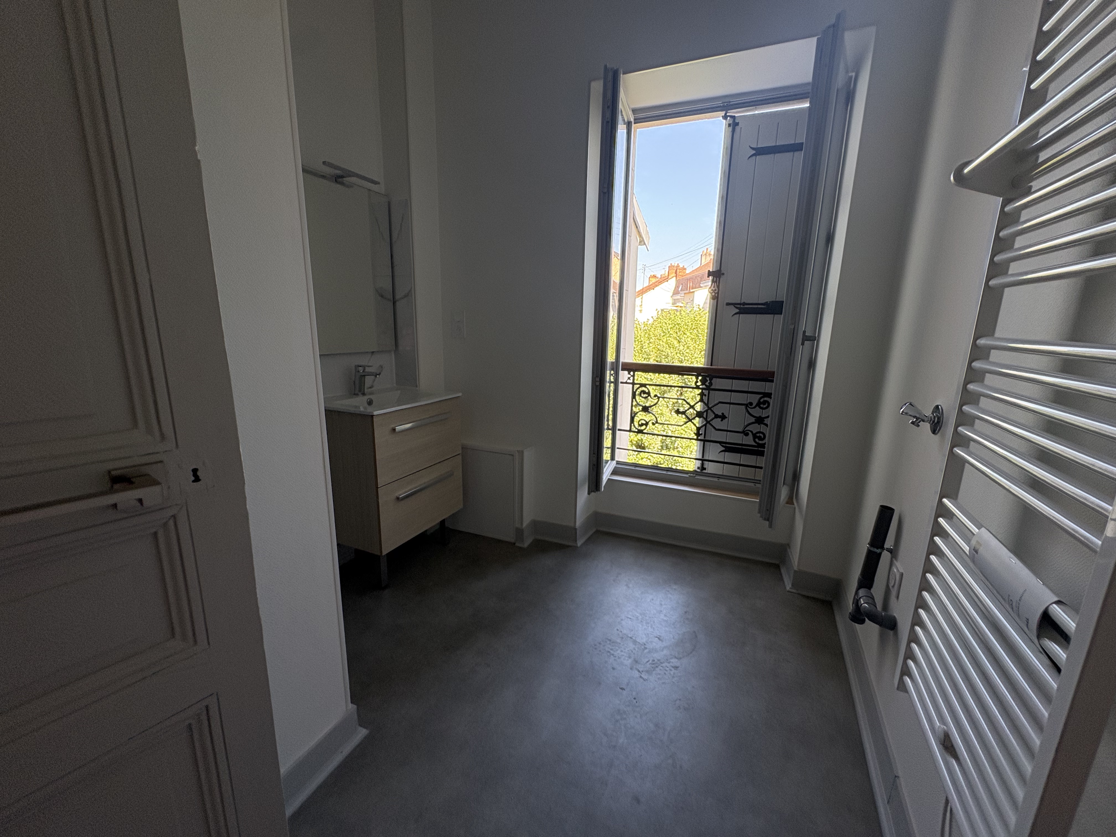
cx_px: 558
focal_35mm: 14
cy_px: 418
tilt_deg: -11.0
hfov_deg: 102.1
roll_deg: +0.6
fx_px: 451
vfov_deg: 85.7
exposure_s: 1/100
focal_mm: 2.22
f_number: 2.2
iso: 125
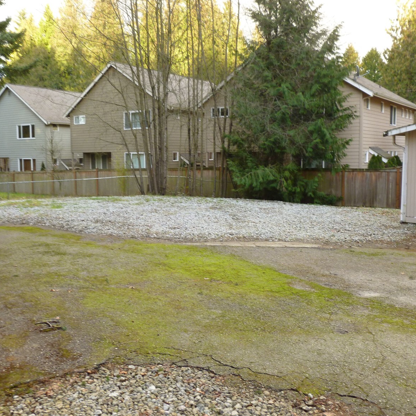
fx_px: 462
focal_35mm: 34
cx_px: 174
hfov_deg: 48.3
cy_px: 203
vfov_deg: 48.4
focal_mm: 5
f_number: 3.3
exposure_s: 1/60
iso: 160
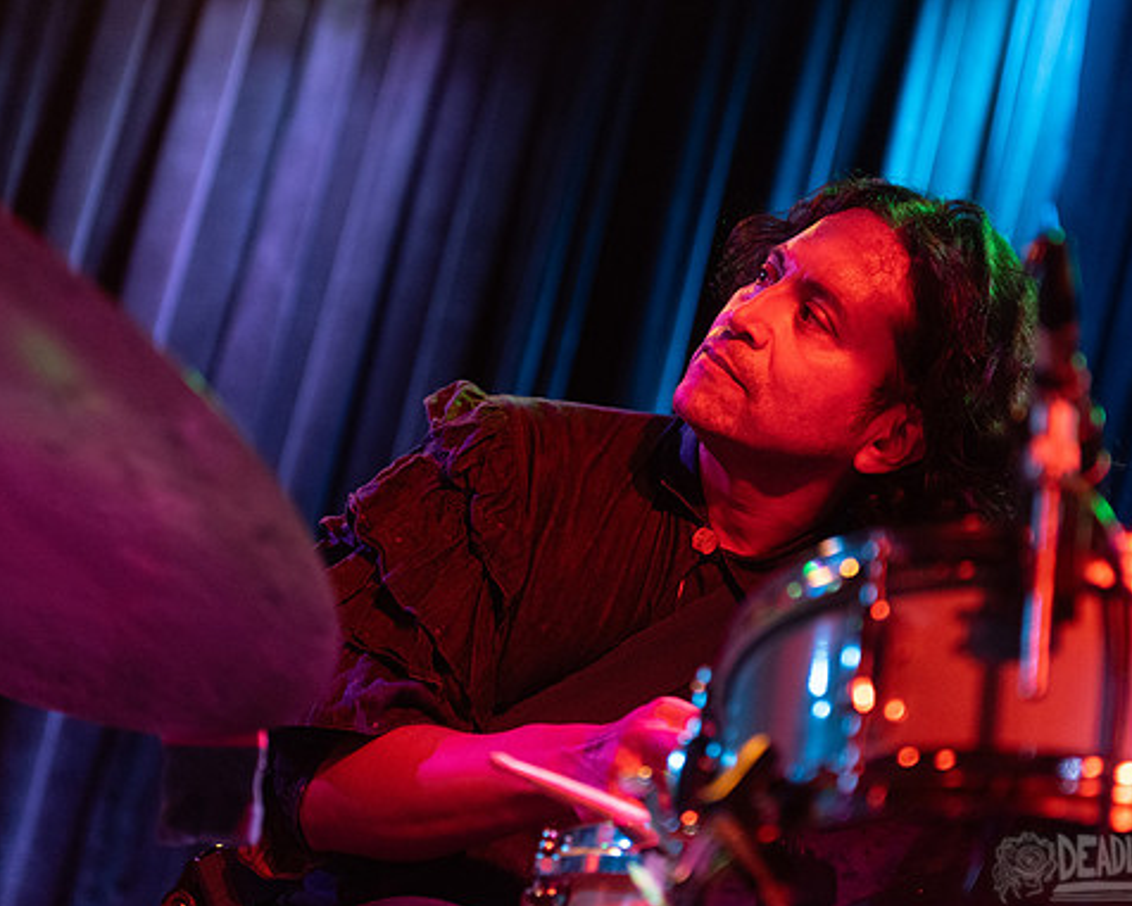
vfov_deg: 17.7
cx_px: 602
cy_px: 418
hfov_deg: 22.0
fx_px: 2915
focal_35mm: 87
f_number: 3.2
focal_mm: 70
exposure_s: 1/160
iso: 2500
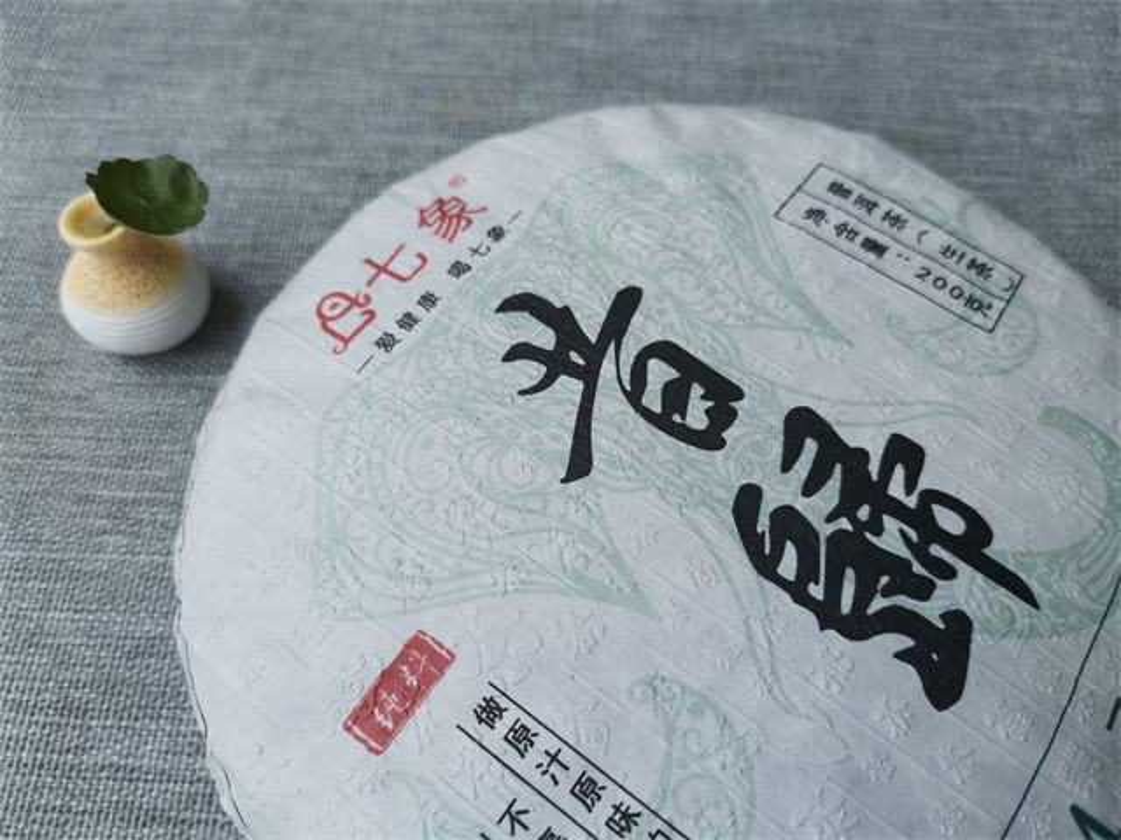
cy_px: 420
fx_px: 842
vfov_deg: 53.1
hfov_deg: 67.3
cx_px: 560
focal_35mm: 26
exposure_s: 1/199
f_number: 1.8
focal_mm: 4.75
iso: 50
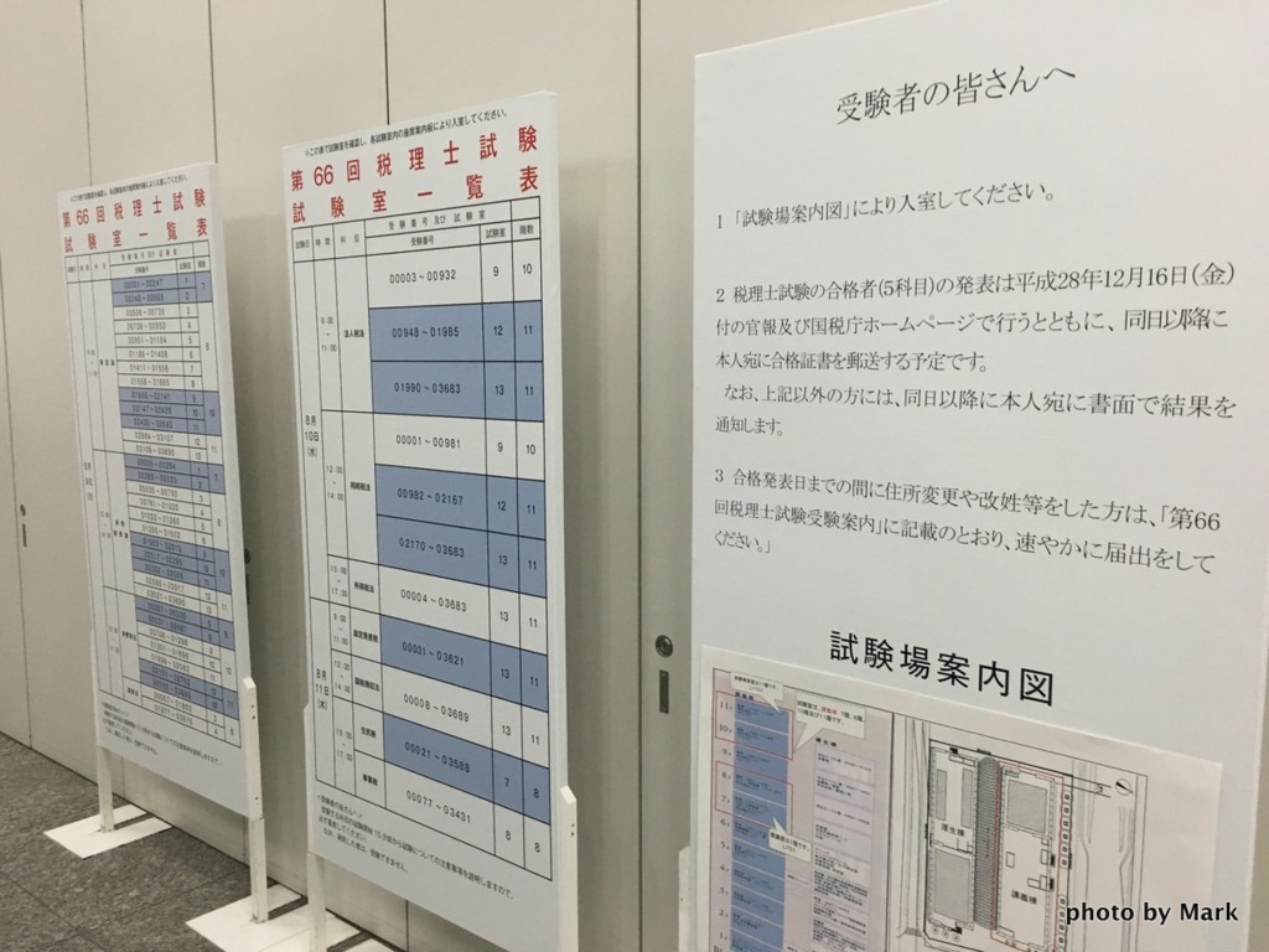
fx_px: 1063
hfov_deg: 61.7
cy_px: 476
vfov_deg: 48.2
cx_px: 634
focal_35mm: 29
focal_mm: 4.15
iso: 80
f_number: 2.2
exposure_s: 1/30
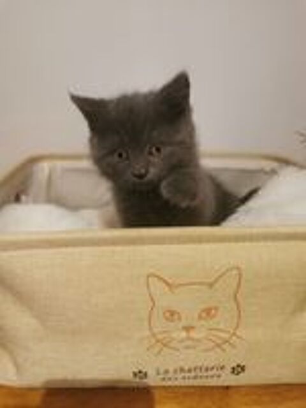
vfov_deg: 65.3
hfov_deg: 51.4
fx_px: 318
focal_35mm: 27
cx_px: 153
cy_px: 204
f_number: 1.6
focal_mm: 5.56
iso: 320
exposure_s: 1/33.3
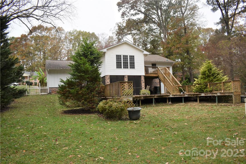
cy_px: 82
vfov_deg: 47.9
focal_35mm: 27
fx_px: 184
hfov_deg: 67.4
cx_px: 123
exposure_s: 1/200
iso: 125
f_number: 5
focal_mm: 18
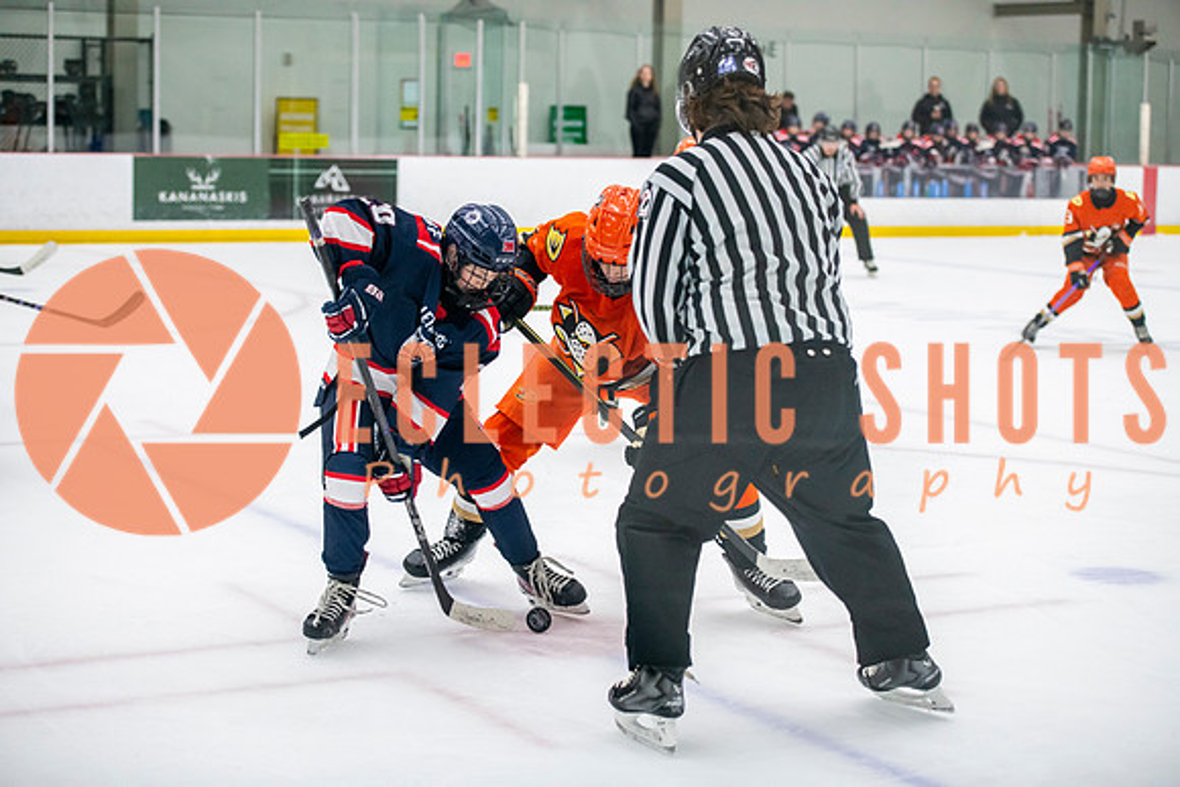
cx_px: 590
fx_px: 2295
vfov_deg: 19.5
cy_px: 394
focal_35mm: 70
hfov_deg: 28.8
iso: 2500
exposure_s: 1/640
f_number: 3.2
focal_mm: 70
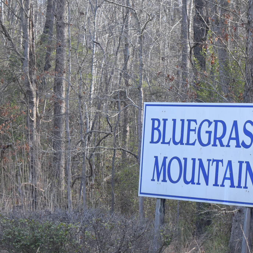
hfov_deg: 11.4
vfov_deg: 11.4
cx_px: 196
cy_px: 161
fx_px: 1265
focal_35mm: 153
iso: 400
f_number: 8
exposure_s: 1/250
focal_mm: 55
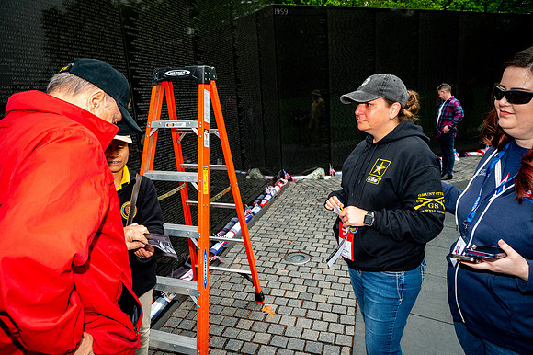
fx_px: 355
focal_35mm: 24
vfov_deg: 53.1
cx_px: 266
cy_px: 178
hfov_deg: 73.8
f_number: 8
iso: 900
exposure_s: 1/640
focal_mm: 24
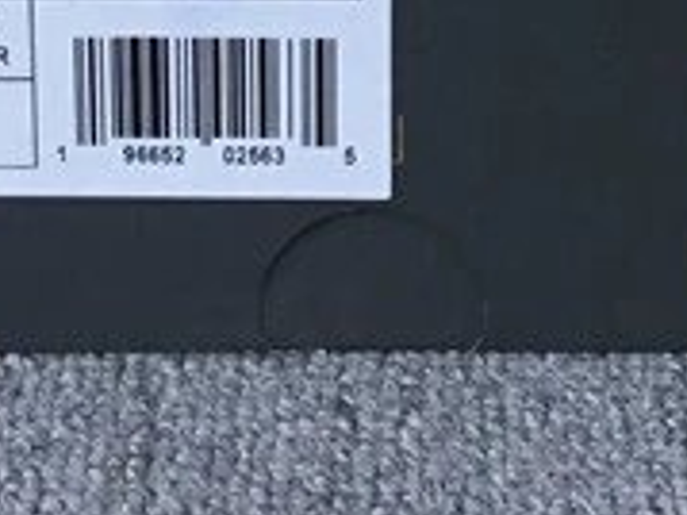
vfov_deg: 8.6
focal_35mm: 156
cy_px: -740
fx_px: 3094
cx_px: 445
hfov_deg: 12.7
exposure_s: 1/377
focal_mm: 3.3
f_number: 2.4
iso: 25
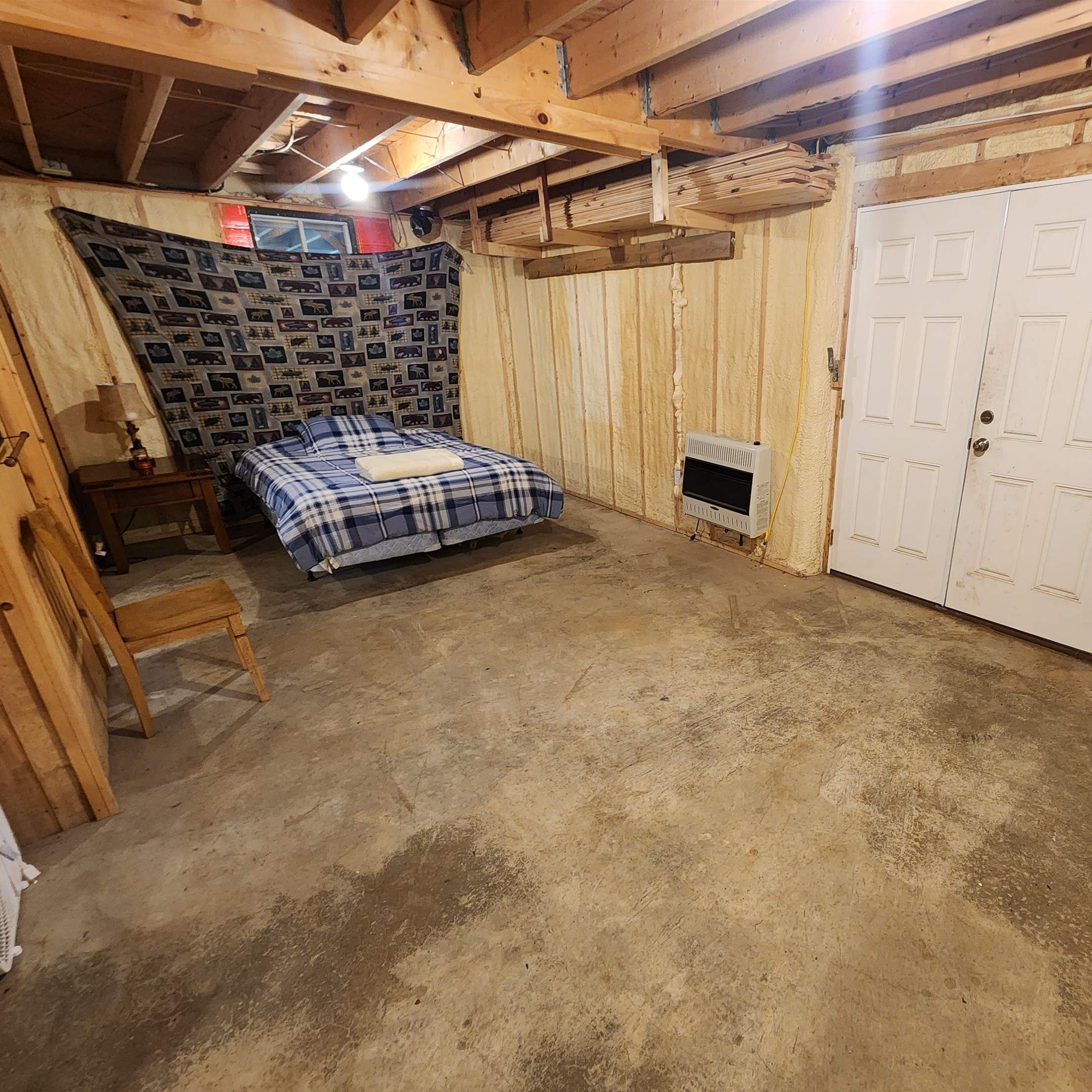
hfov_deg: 85.2
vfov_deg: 87.4
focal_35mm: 16
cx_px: 701
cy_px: 570
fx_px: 571
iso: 500
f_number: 2.2
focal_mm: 2.2
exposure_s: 1/30
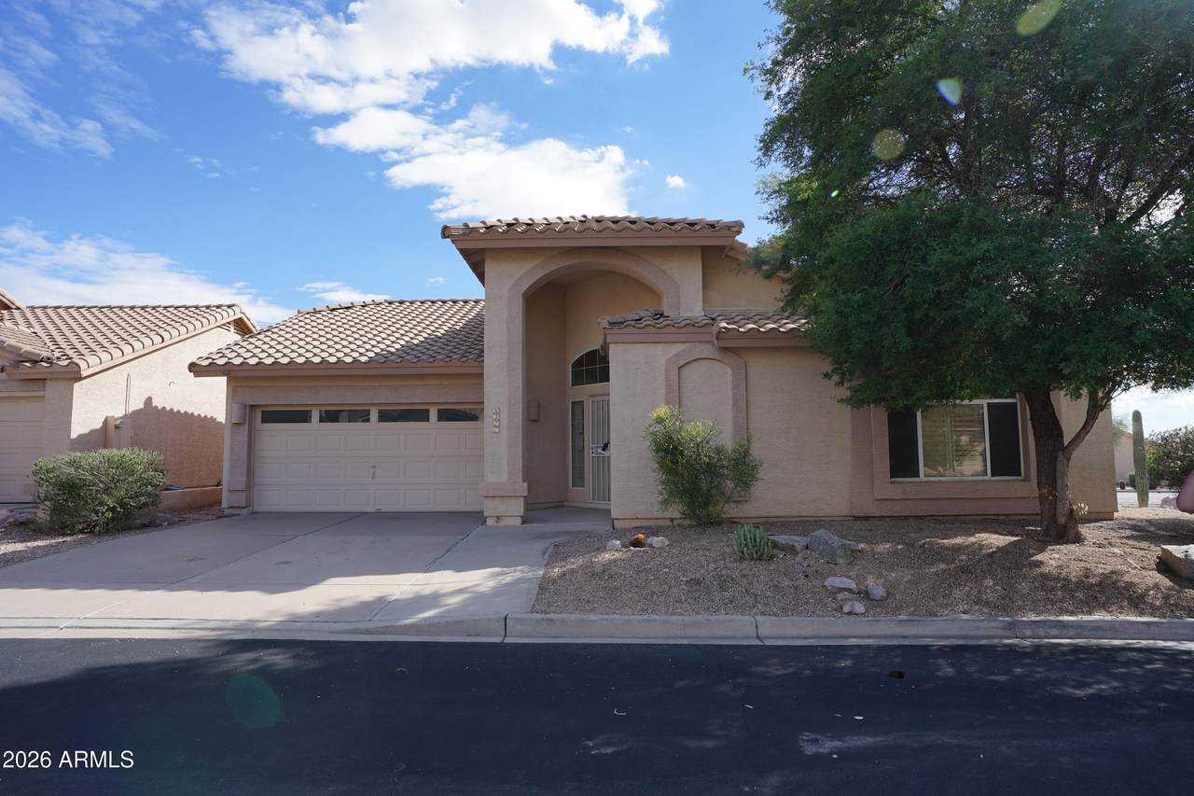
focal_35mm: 20
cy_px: 398
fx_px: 663
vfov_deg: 61.9
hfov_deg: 84.0
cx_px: 597
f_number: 10
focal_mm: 20
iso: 100
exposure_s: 1/125
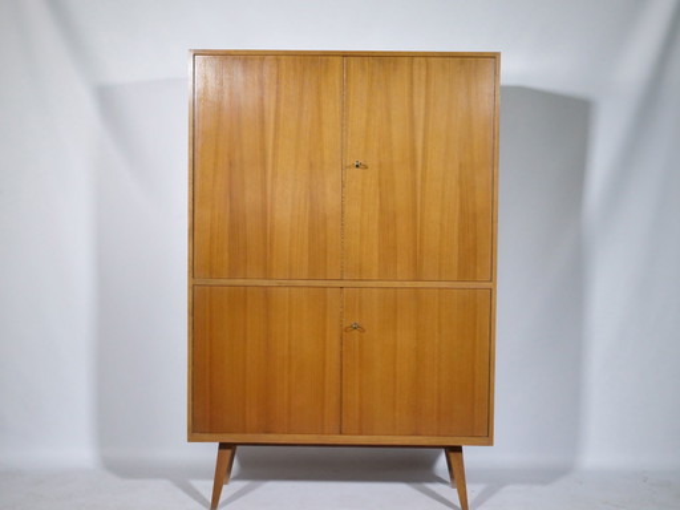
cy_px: 255
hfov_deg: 39.7
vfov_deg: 30.3
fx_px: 943
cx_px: 340
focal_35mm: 48
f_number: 9
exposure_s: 1/40
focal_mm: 24
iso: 3200
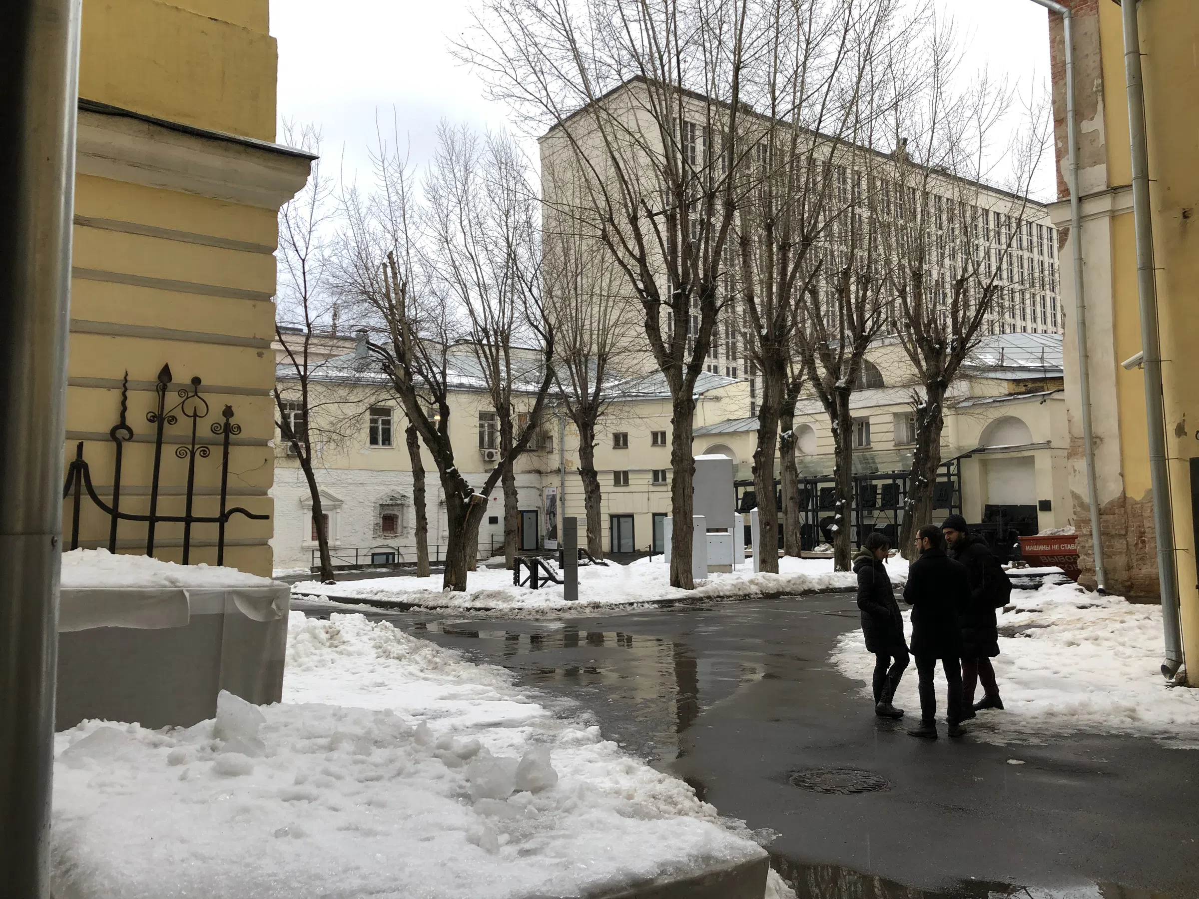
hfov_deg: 63.4
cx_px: 600
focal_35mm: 28
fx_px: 970
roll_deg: +1.4
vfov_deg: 49.7
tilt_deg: +4.0
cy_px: 450
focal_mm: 4
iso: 25
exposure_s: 1/100
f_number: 1.8
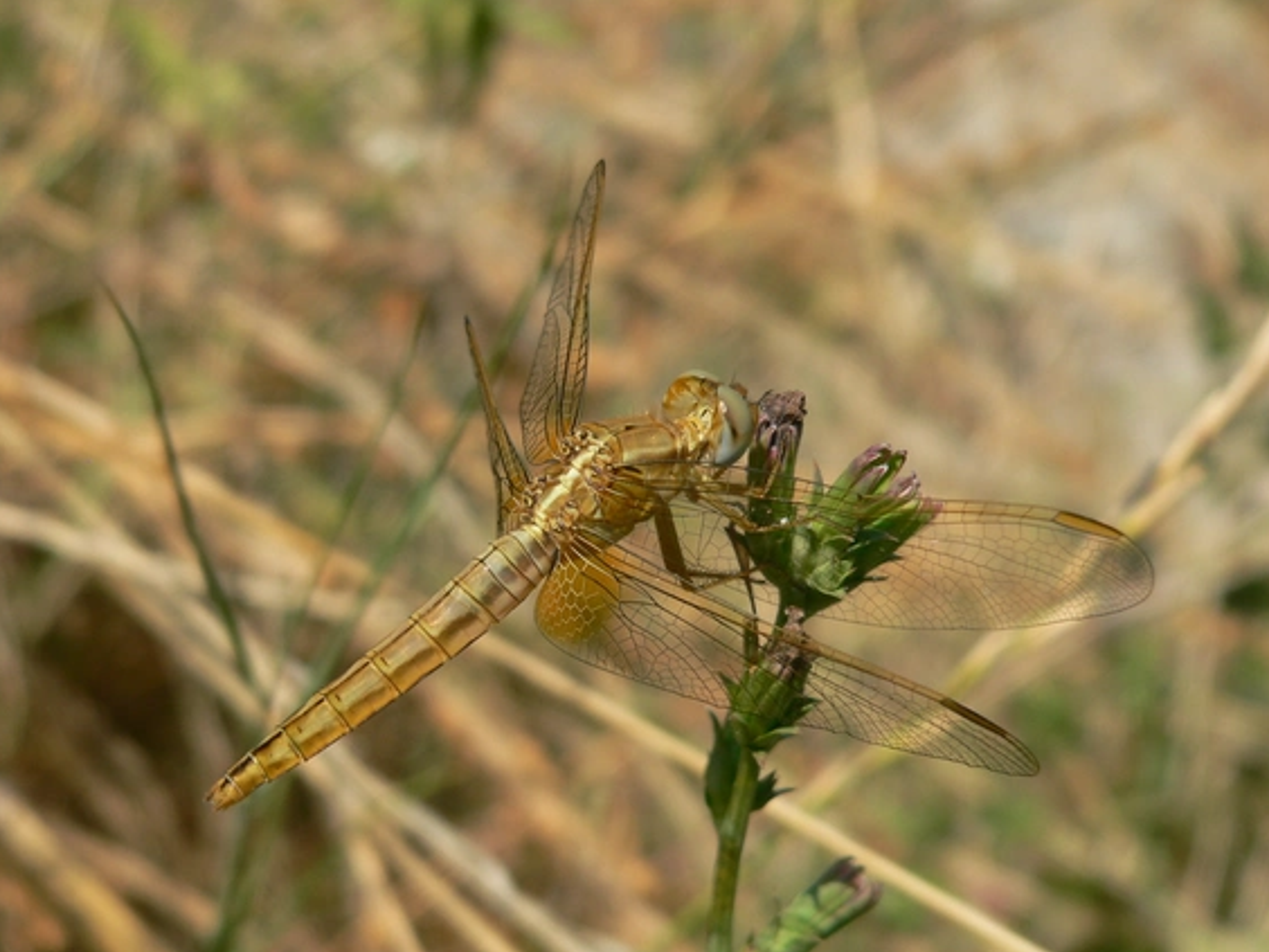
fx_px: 3409
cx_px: 578
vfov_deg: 15.9
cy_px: 536
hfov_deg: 21.1
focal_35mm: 93
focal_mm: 13.6
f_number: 4
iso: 80
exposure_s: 1/640
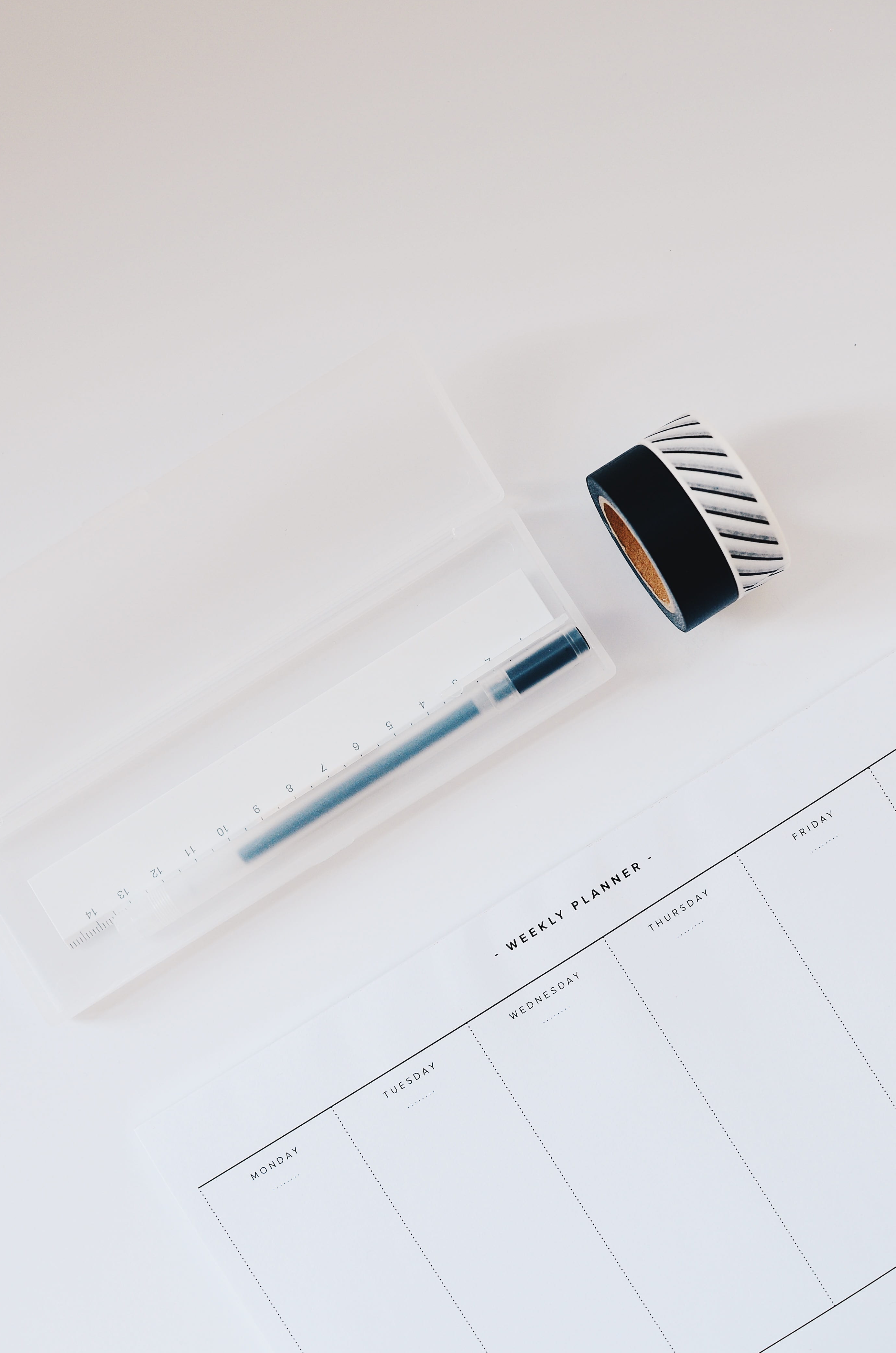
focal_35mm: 53
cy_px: 666
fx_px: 1988
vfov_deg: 37.6
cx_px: 399
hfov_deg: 25.4
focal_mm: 30
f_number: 4.5
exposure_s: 1/200
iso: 320
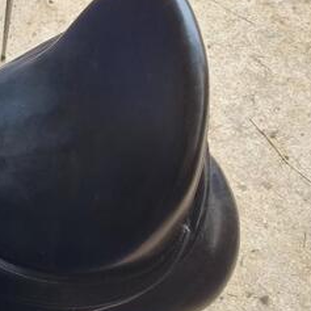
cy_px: 157
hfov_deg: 26.2
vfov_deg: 27.7
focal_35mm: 62
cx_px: -5
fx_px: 630
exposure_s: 1/100
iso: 80
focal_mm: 5.4
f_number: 1.8
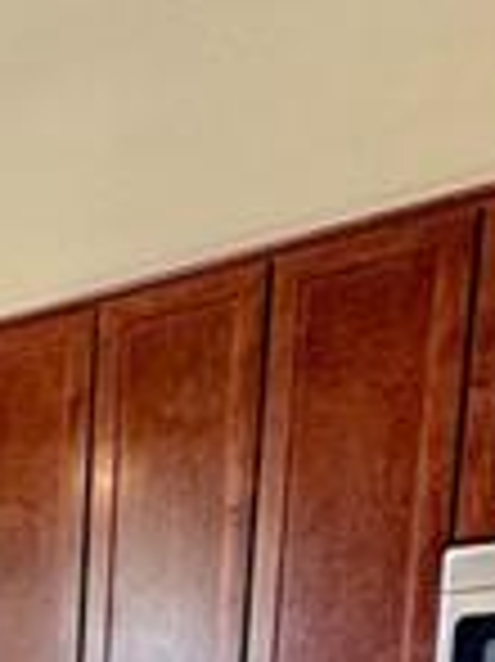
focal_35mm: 73
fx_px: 1394
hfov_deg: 15.0
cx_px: -590
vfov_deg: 22.0
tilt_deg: -9.0
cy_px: 1000
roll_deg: +1.0
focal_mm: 2.22
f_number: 2.2
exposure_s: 1/120
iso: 160
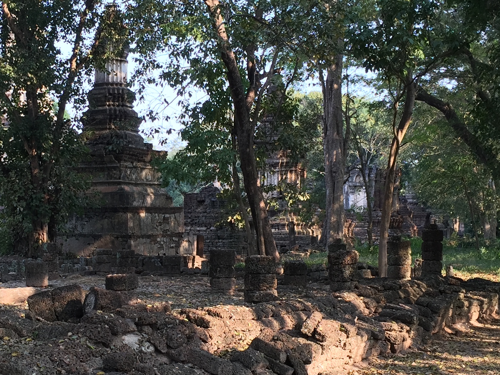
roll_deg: -0.8
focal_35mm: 61
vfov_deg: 24.0
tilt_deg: -0.8
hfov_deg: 31.4
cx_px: 163
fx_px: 881
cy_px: 228
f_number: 2.2
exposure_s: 1/120
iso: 32
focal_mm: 4.15
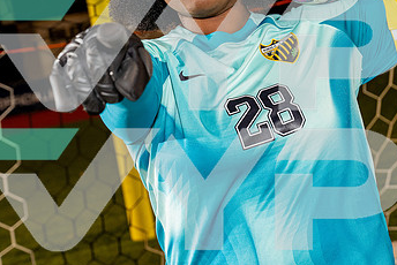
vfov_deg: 11.6
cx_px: 256
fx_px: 1302
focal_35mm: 118
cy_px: 50
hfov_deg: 17.3
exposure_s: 1/250
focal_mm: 70
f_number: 5.6
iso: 800
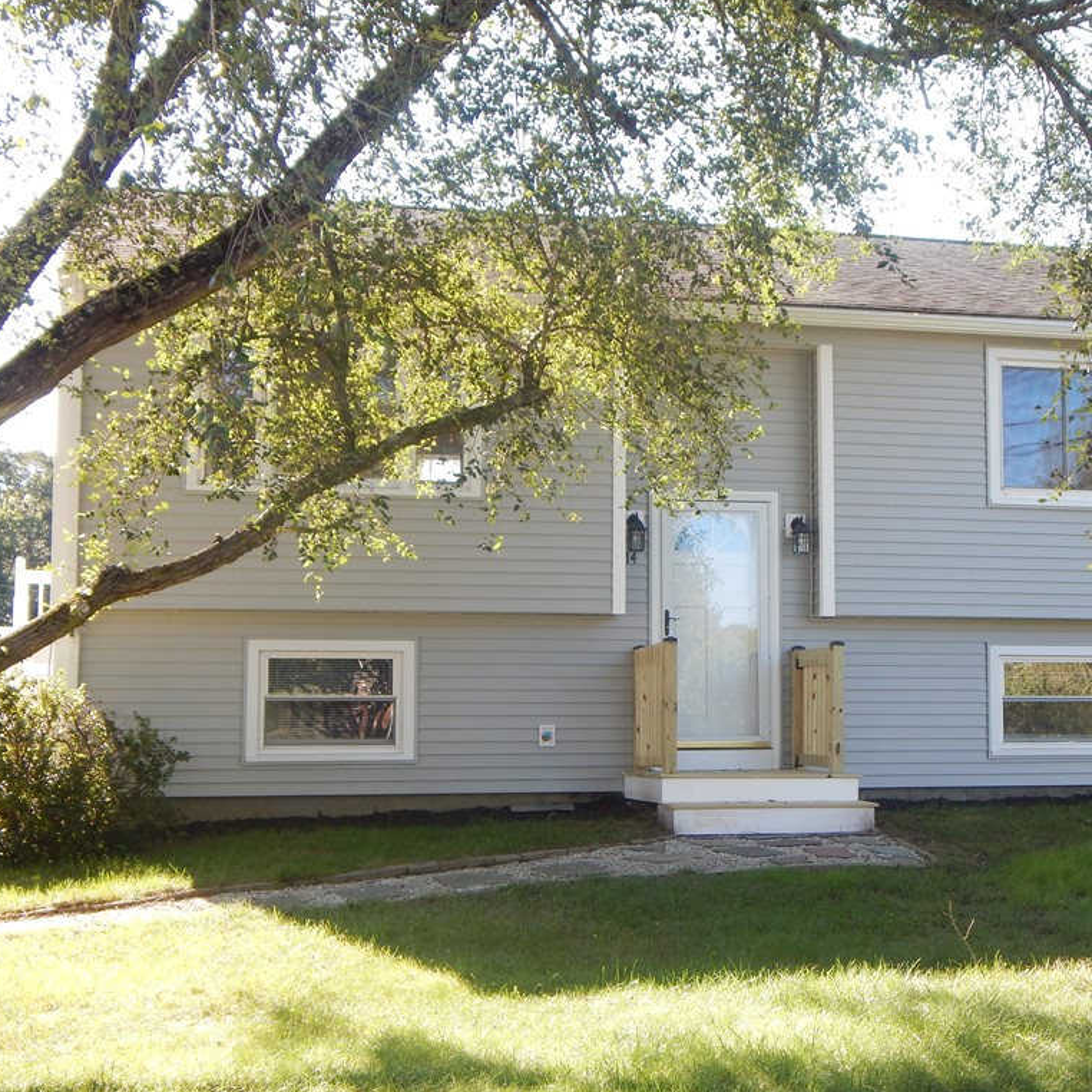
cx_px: 714
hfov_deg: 29.9
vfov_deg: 30.0
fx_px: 2034
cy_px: 545
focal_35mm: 57
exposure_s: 1/160
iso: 125
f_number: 3.7
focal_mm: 8.6
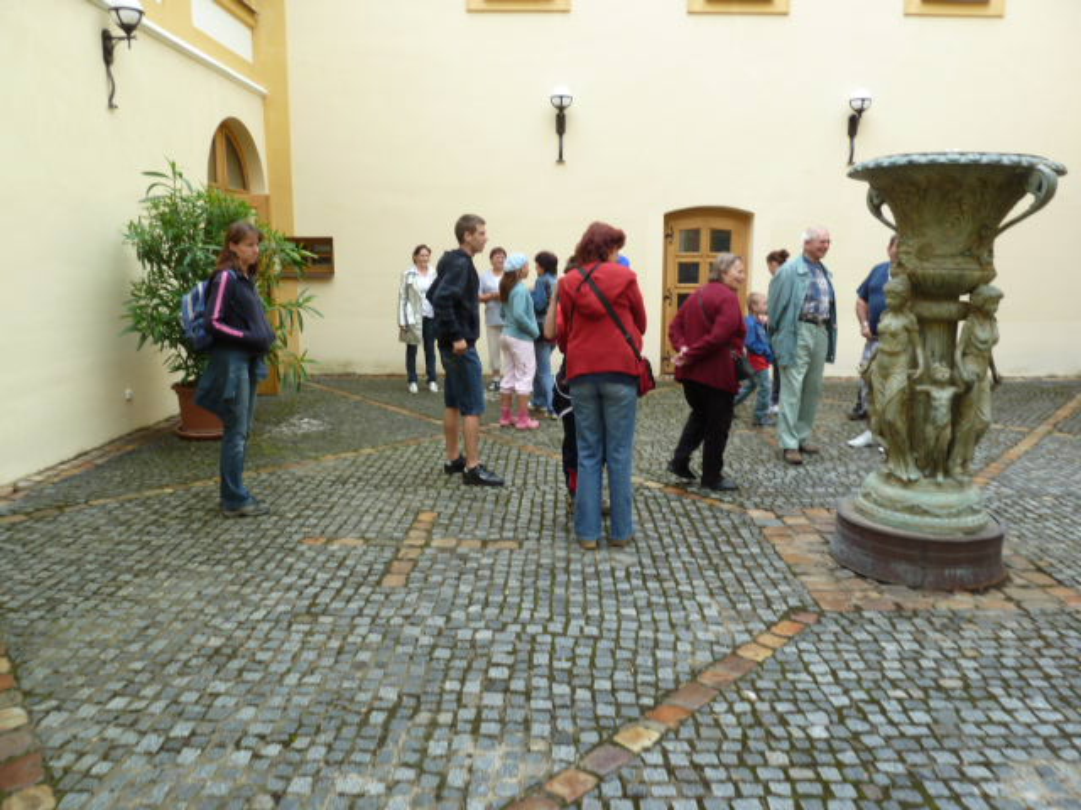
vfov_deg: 54.9
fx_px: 781
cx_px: 540
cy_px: 405
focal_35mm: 25
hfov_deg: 69.4
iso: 80
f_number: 3.3
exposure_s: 1/100
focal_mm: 4.1
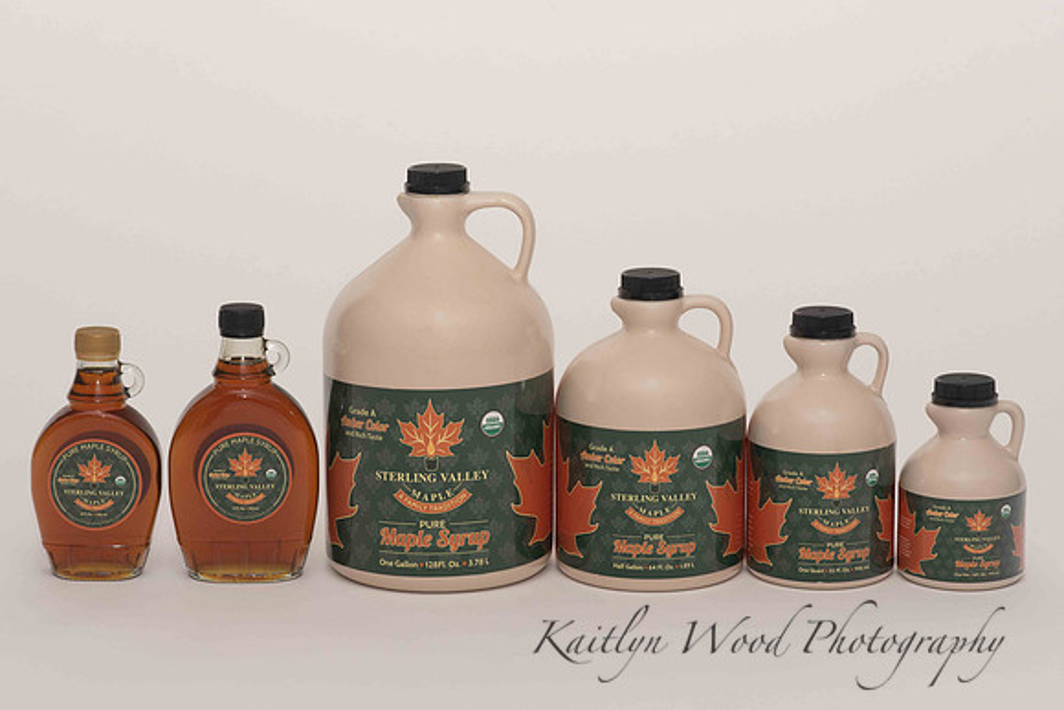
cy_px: 355
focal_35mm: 85
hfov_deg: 23.8
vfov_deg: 16.0
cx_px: 532
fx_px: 2527
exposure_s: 1/100
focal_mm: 85
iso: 400
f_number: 13
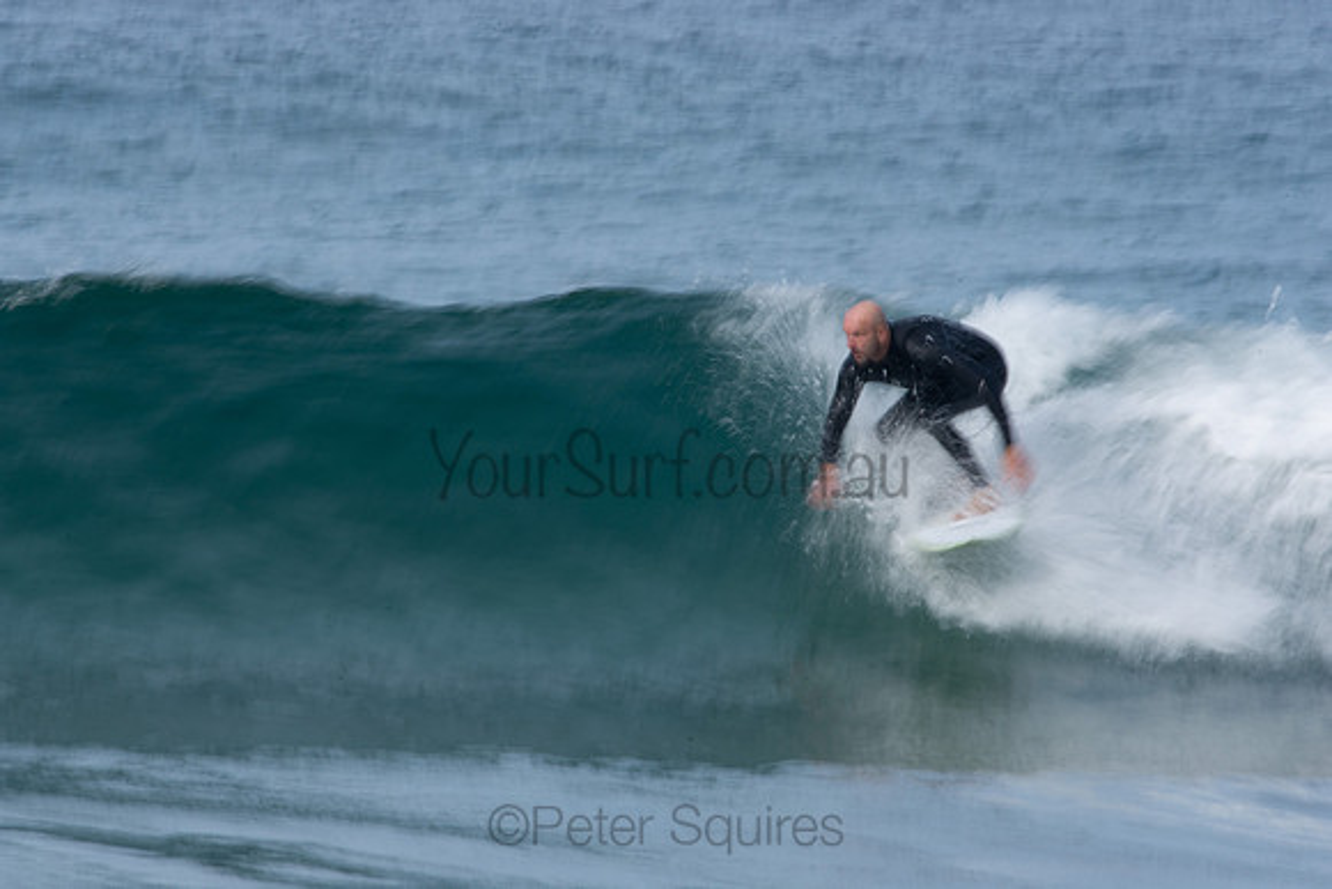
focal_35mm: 750
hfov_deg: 2.7
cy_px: 444
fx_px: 27755
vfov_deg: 1.8
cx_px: 666
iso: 100
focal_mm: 500
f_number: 29
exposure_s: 1/20
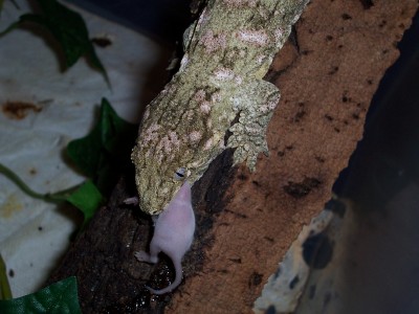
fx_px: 642
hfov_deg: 36.2
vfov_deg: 27.5
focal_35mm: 53
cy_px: 157
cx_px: 210
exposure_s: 1/60
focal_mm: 8.6
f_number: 3.4
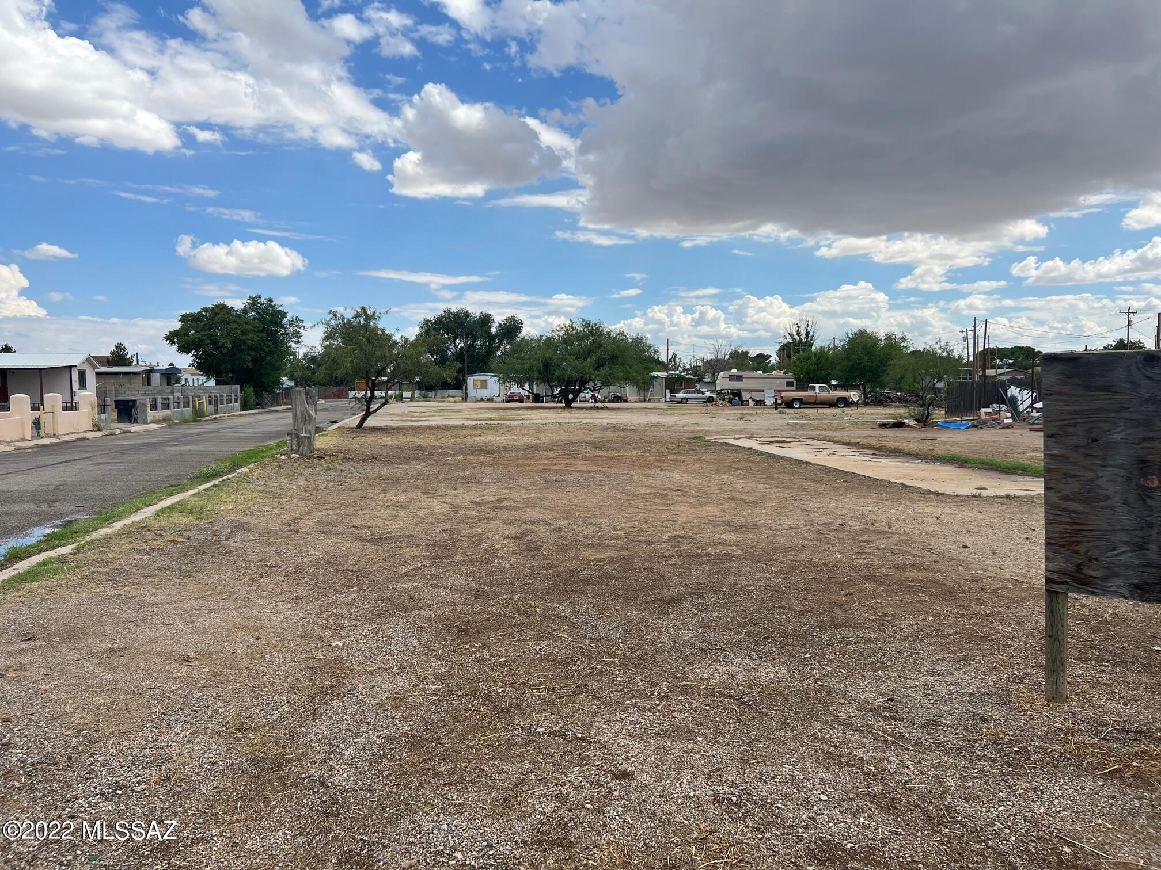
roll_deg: +2.2
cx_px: 580
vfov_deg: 53.1
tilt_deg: -1.2
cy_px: 435
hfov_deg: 67.3
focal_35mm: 26
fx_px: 872
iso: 50
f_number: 1.5
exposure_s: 1/5319
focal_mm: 5.7
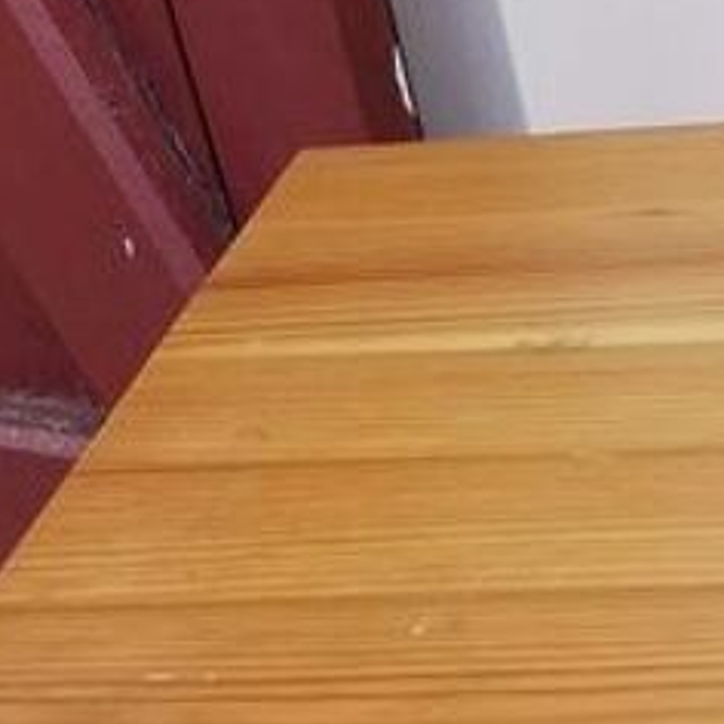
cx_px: 1206
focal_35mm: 135
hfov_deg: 12.1
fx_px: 3194
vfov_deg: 10.8
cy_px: 1802
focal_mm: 4.75
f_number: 1.8
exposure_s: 1/153
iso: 50
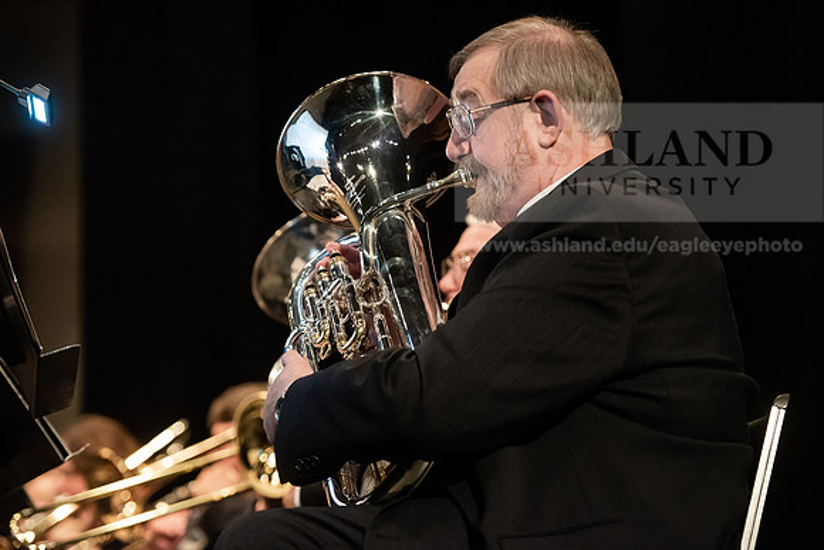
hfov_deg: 16.8
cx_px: 412
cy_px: 275
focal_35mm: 122
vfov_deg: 11.2
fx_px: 2793
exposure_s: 1/200
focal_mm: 122
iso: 4000
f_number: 3.5
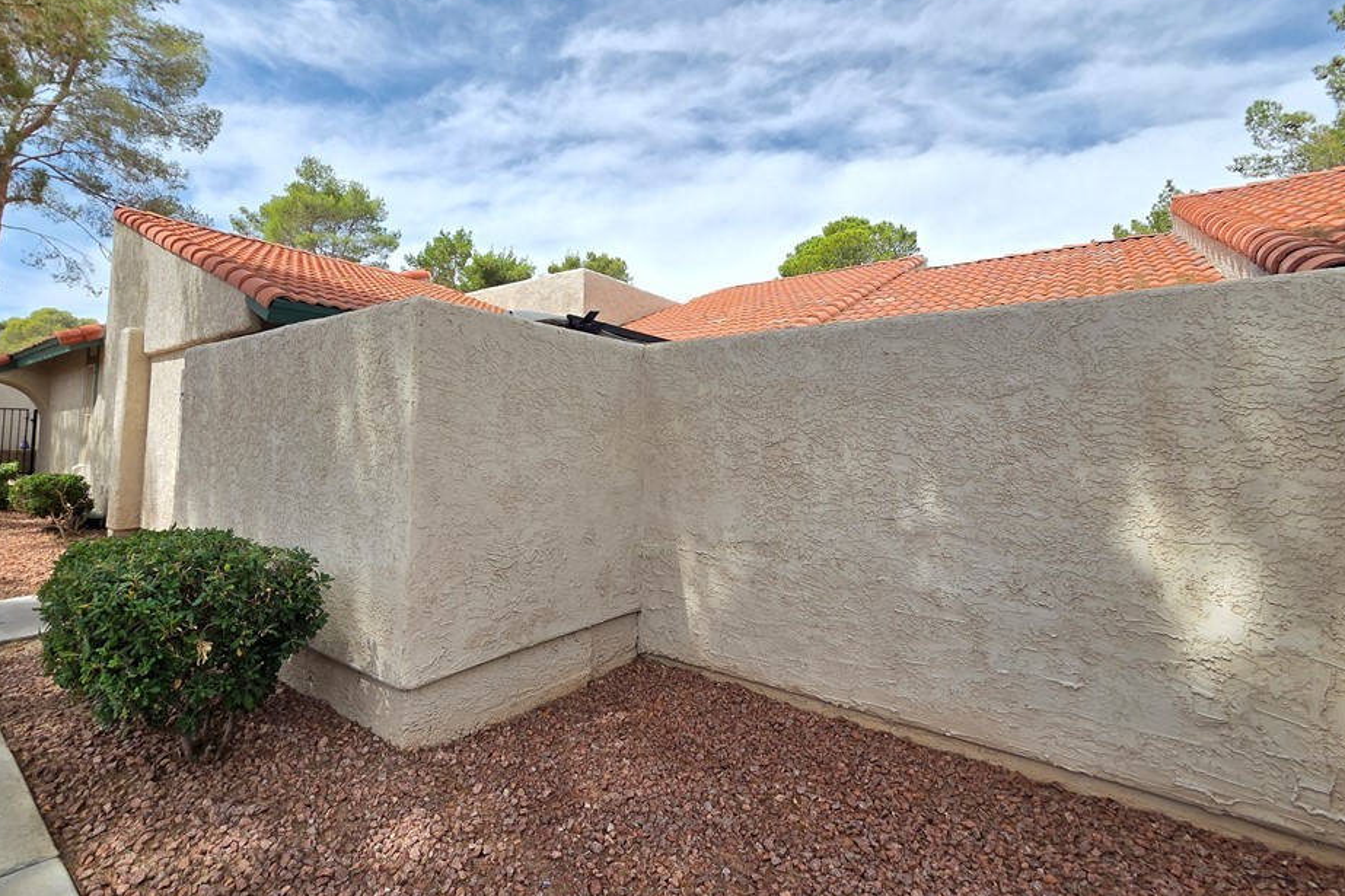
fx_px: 560
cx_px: 603
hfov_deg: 100.0
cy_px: 398
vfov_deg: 77.0
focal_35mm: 15
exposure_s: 1/866
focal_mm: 2.2
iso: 50
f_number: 2.2
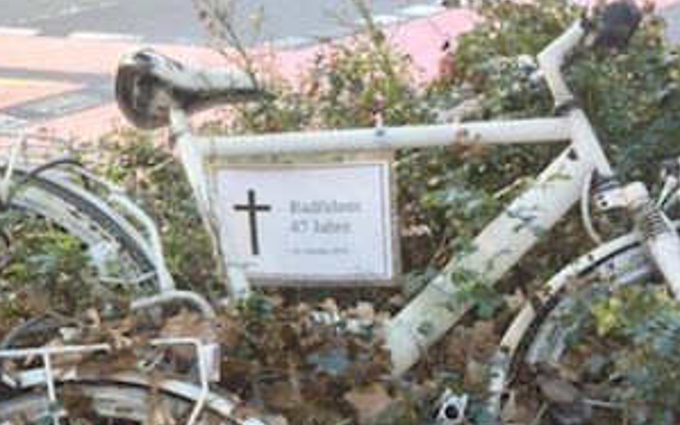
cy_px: 327
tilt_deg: -17.6
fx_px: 1464
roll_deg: +0.1
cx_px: -45
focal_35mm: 79
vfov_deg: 16.4
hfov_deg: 24.6
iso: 32
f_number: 2.2
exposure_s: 1/100
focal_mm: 4.15
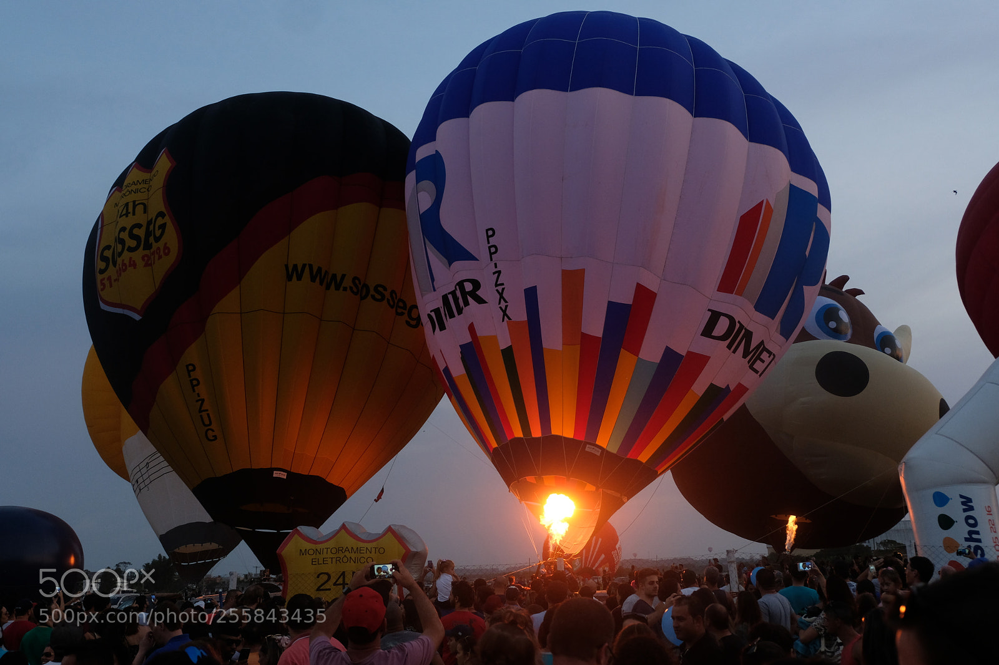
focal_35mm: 35
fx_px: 971
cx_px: 500
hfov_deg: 54.4
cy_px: 332
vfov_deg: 37.8
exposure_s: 1/180
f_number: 4.2
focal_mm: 23.2
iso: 800
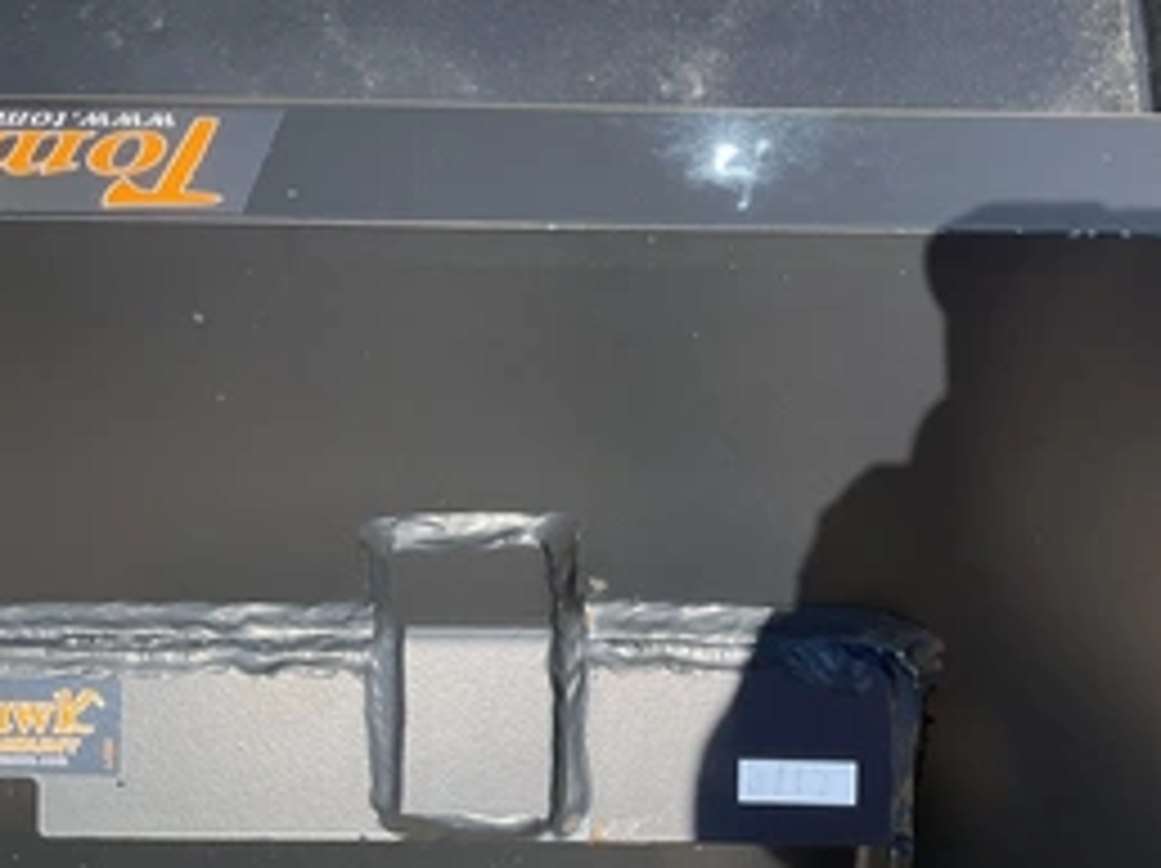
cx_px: 756
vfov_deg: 32.1
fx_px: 1508
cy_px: 373
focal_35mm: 45
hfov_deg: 41.7
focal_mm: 3
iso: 25
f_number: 1.8
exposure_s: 1/816
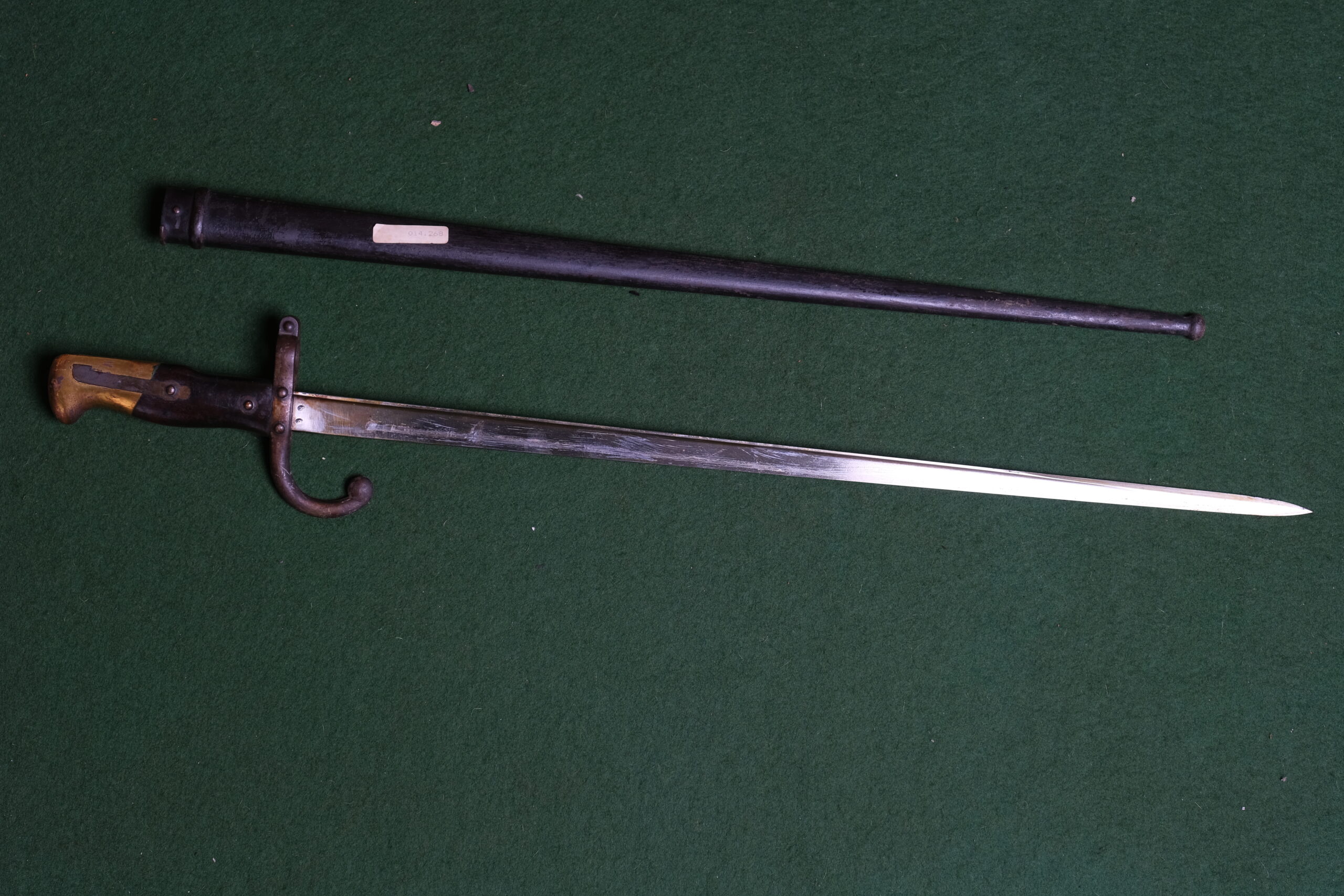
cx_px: 672
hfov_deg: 32.4
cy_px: 448
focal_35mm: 62
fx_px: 2315
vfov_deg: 21.9
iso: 320
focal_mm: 41.4
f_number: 5
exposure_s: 1/160
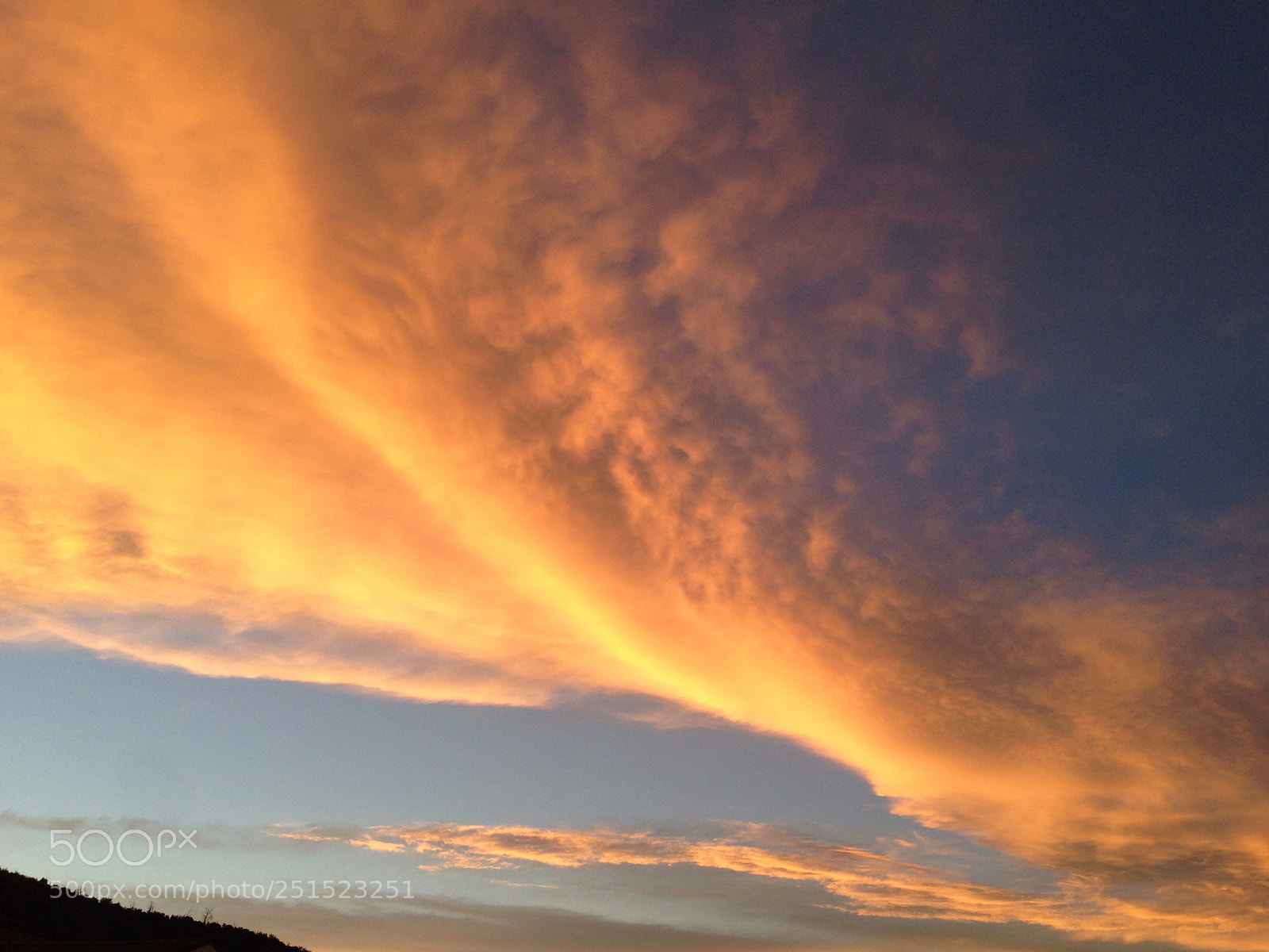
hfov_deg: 55.4
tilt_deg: +29.5
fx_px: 1210
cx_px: 634
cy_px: 476
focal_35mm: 33
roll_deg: -2.8
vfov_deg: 42.9
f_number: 2.4
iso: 50
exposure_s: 1/176
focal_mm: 4.12
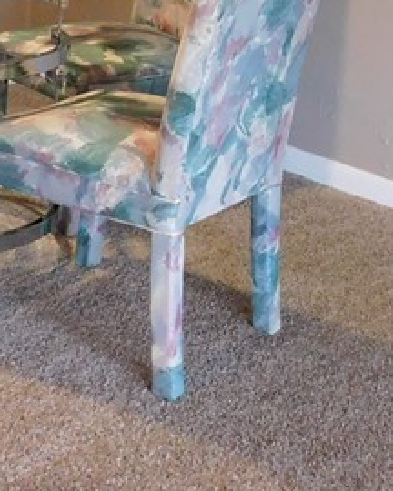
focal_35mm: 85
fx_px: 1236
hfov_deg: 18.1
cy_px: -71
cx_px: 227
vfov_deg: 21.2
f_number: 3
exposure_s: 1/30
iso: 400
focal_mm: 4
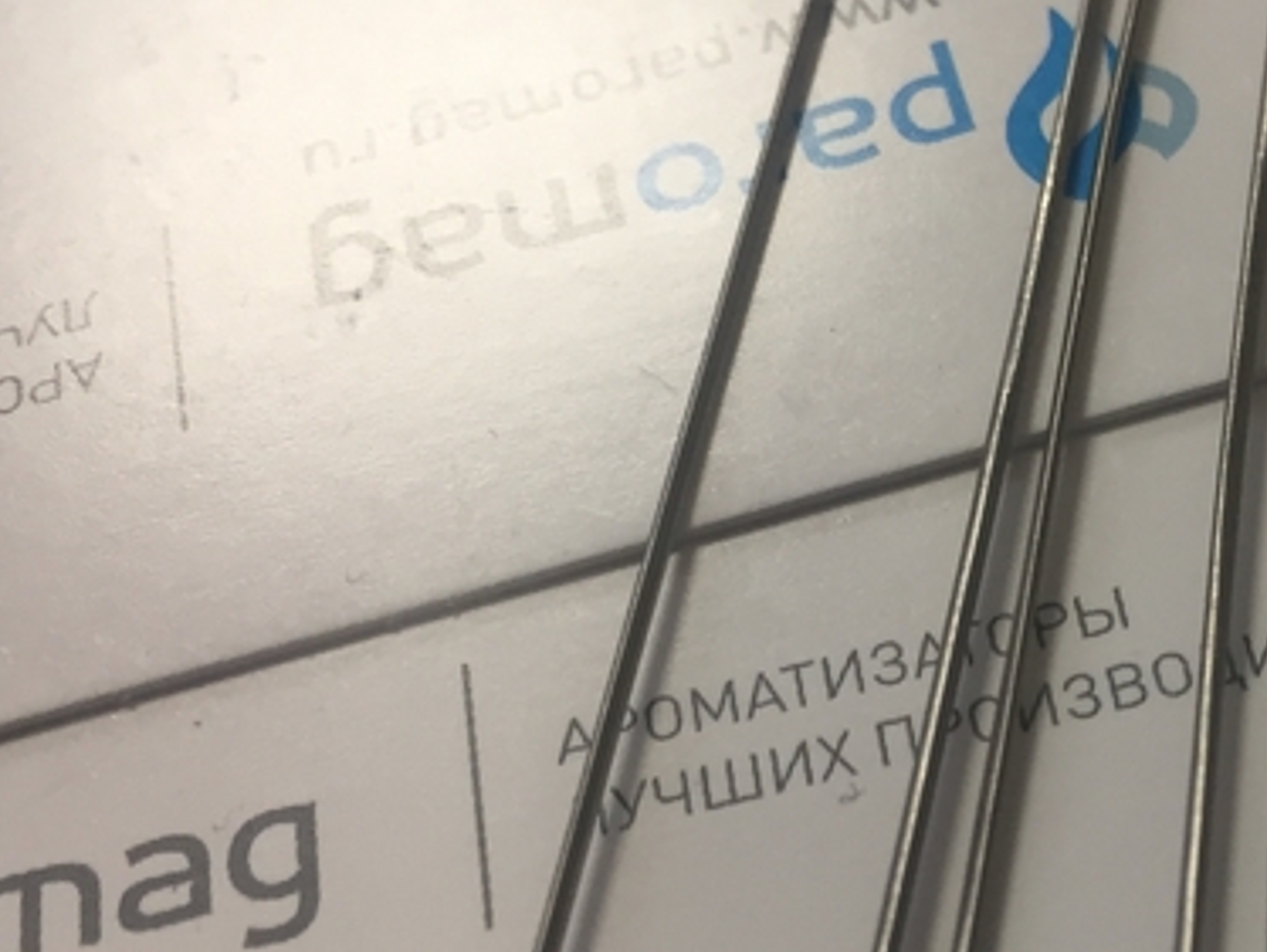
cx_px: 1169
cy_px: 650
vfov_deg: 23.5
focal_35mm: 62
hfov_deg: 29.7
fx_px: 2271
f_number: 2.2
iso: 40
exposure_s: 1/33
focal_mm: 4.15
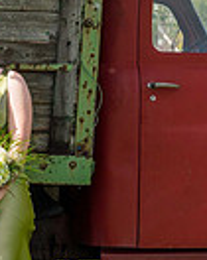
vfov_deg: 11.2
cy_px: 190
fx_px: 1329
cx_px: -168
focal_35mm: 173
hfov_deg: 8.6
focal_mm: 39
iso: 400
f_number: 4.5
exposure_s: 1/2000
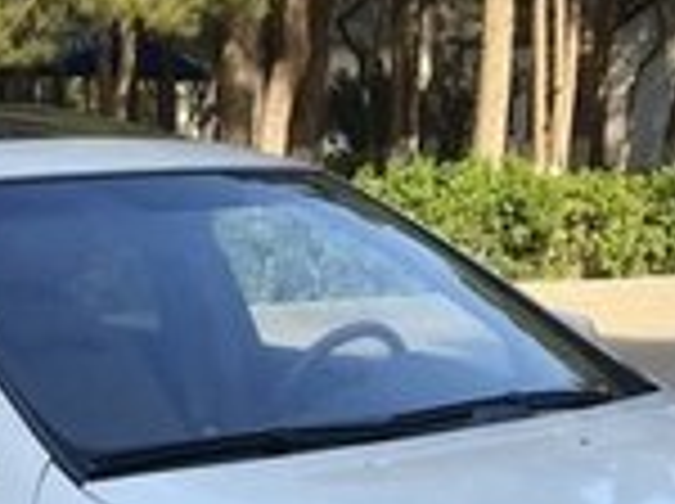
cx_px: 230
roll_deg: -1.3
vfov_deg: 10.9
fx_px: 2492
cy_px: 884
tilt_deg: -18.4
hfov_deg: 15.4
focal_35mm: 128
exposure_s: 1/487
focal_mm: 4.15
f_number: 2.2
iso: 25
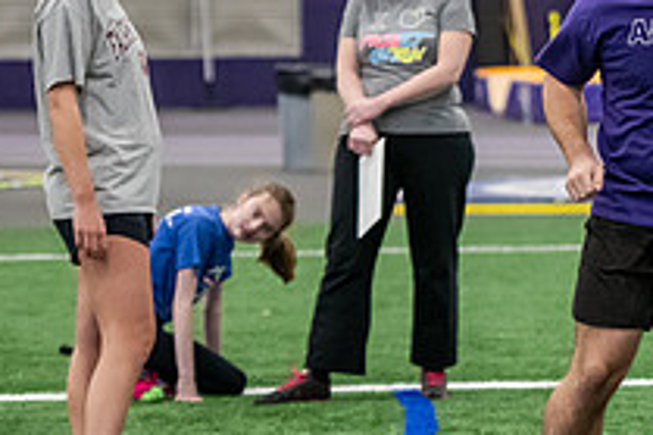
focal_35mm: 292
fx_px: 5292
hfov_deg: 7.0
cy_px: 174
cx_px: 734
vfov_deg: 4.7
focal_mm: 105
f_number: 3.2
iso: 3200
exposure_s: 1/250
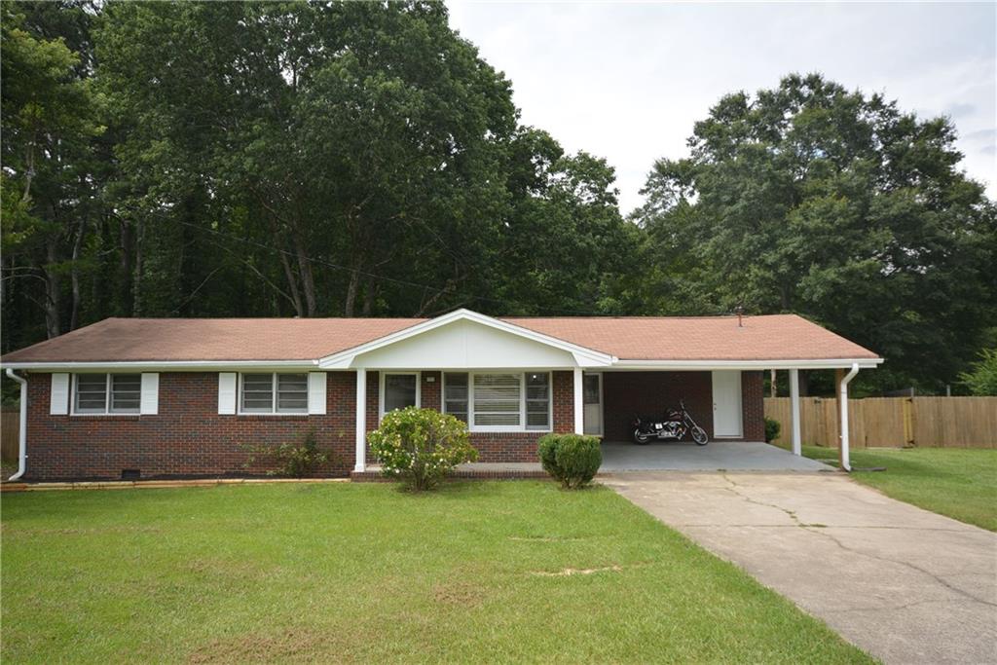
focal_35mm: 22
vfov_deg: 56.2
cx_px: 498
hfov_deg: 77.3
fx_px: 623
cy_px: 332
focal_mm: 15
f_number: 8
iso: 100
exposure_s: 1/200
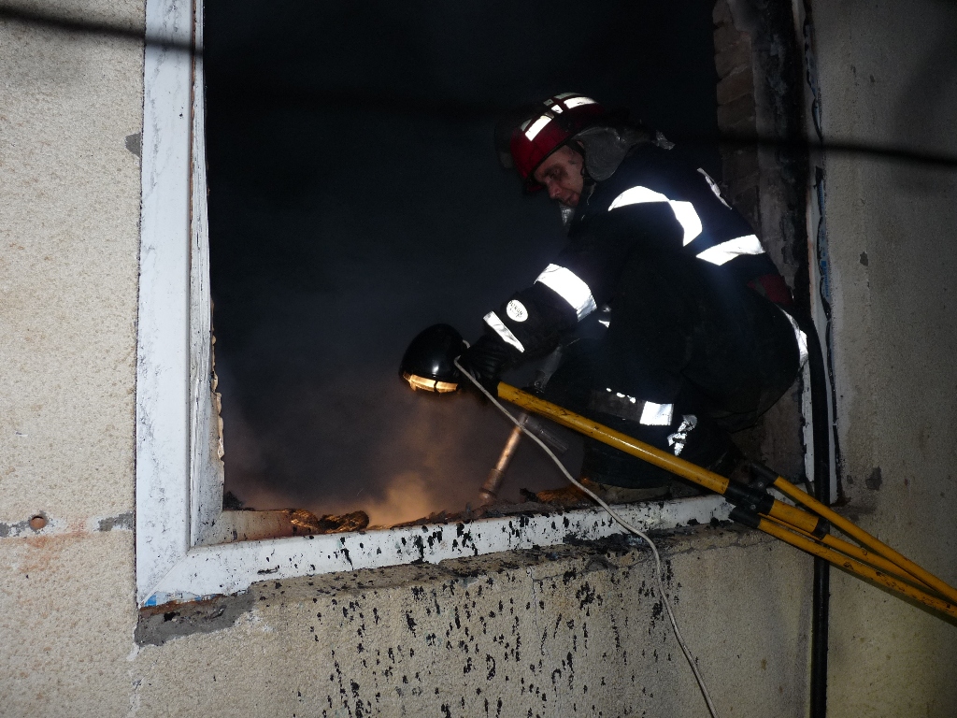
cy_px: 359
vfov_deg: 51.4
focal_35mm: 27
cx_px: 478
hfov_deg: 65.3
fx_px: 746
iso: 100
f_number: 2.8
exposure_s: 1/30
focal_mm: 4.8
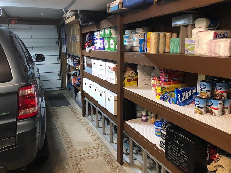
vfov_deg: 48.2
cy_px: 85
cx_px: 114
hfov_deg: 61.7
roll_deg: +0.4
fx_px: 194
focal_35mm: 29
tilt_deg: -10.6
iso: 100
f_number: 1.8
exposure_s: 1/12
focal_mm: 3.99
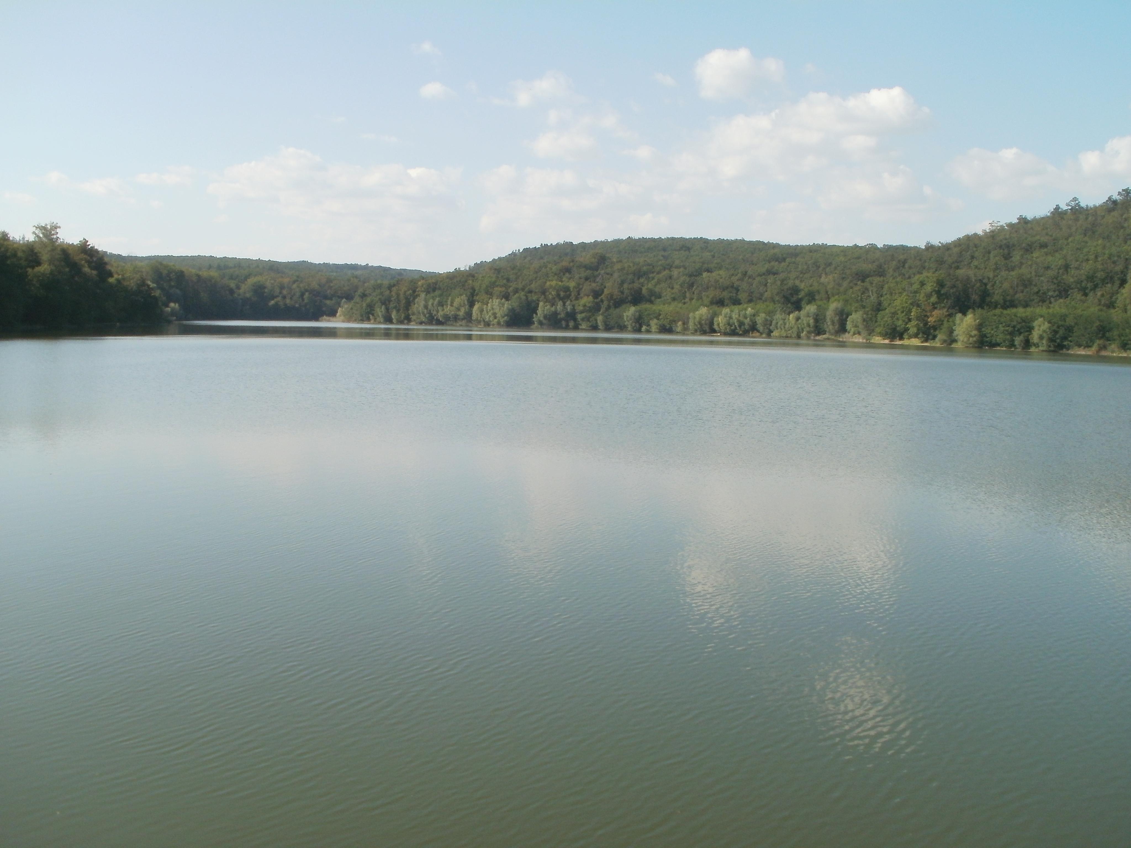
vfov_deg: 39.7
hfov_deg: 51.4
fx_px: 1176
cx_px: 566
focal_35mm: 36
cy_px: 424
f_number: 5.6
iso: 100
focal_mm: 6.3
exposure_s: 1/400
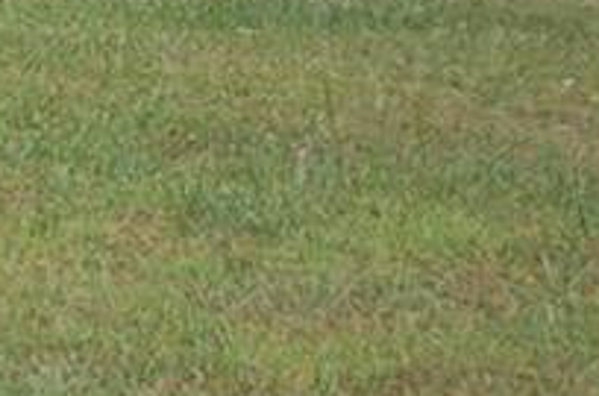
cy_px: -549
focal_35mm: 241
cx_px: -825
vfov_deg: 5.5
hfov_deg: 7.9
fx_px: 4001
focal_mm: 32
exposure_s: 1/60
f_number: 4.2
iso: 400
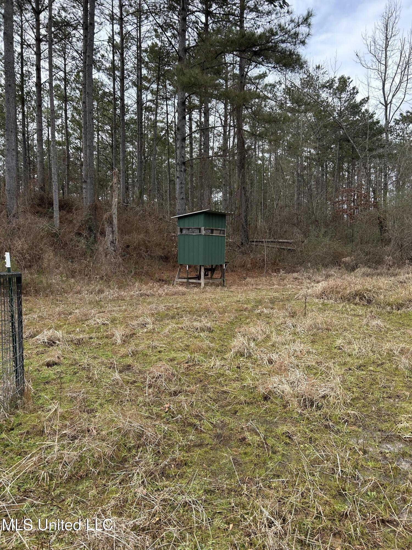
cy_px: 275
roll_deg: +0.1
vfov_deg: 67.3
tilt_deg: -2.9
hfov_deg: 53.1
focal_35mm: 26
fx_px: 413
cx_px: 206
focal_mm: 5.7
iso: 50
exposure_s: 1/991
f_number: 1.5
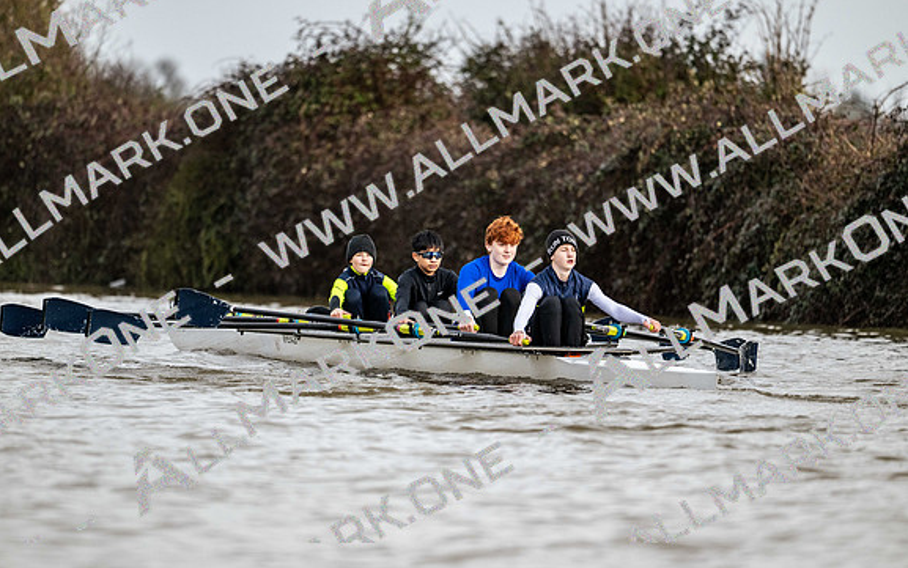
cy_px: 273
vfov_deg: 3.2
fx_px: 10149
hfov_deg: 5.1
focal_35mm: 410
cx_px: 453
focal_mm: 400
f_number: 4.5
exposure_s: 1/1600
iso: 1250
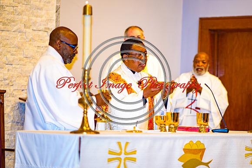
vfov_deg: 10.1
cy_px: 79
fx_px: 947
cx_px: 162
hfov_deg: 15.1
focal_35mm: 135
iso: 100
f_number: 1.4
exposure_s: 1/100
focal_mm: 105
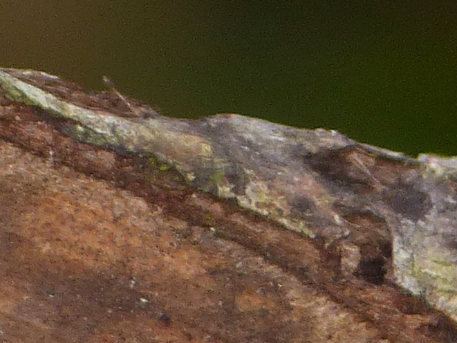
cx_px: -614
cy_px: -500
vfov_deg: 0.4
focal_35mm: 3631
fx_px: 47945
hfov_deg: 0.5
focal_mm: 108
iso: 100
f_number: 2.8
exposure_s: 1/125
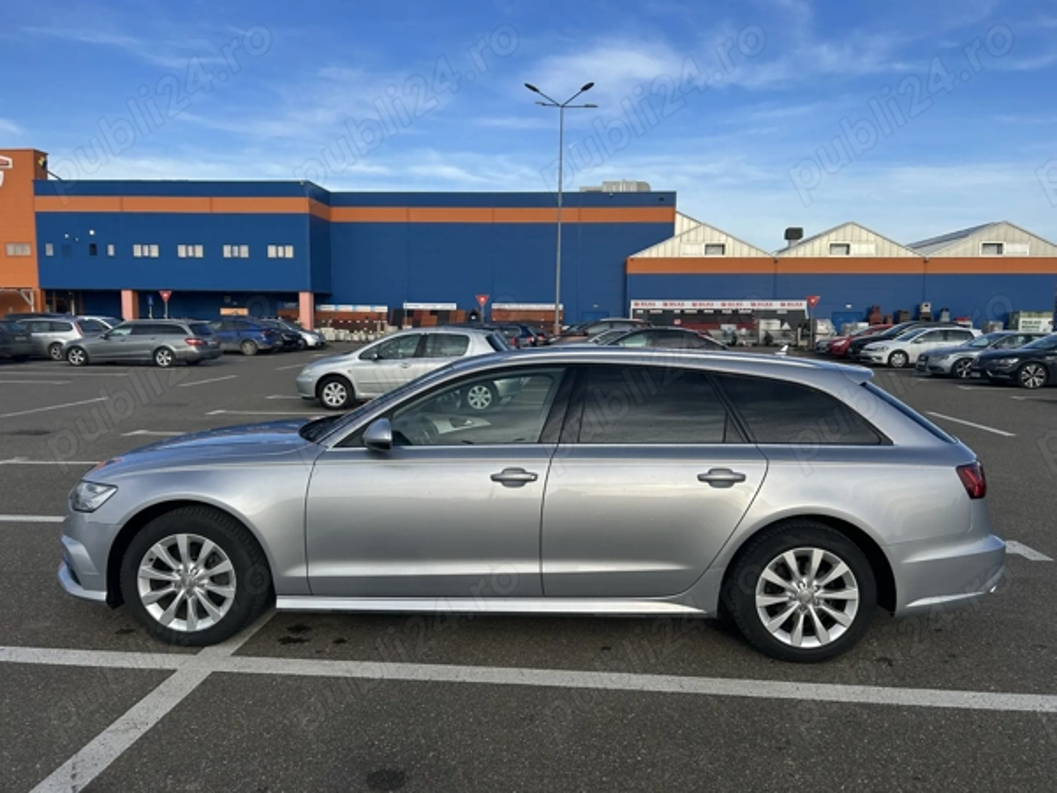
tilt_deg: -6.4
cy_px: 396
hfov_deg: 67.3
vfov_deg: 53.1
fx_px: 794
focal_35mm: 26
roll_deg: -0.1
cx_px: 528
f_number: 1.5
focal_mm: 5.7
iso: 50
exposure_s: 1/2632
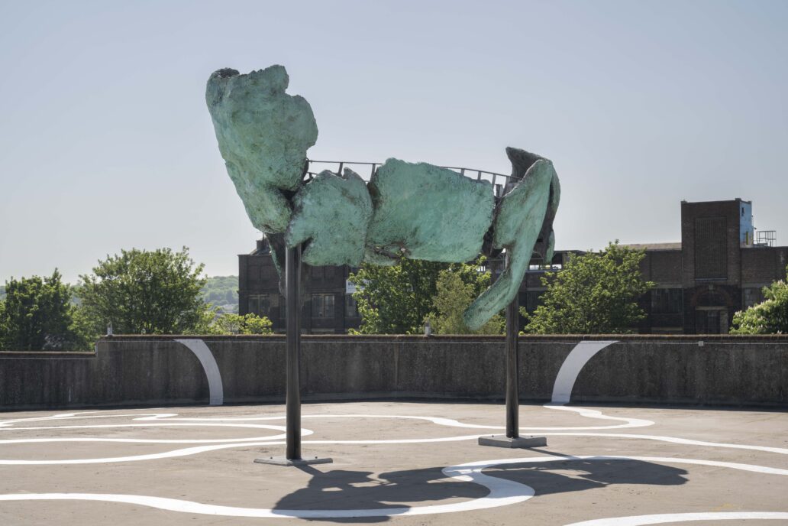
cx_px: 394
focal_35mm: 55
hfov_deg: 36.2
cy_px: 263
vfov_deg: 24.6
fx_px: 1204
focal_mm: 55
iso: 64
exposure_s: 1/50
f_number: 11
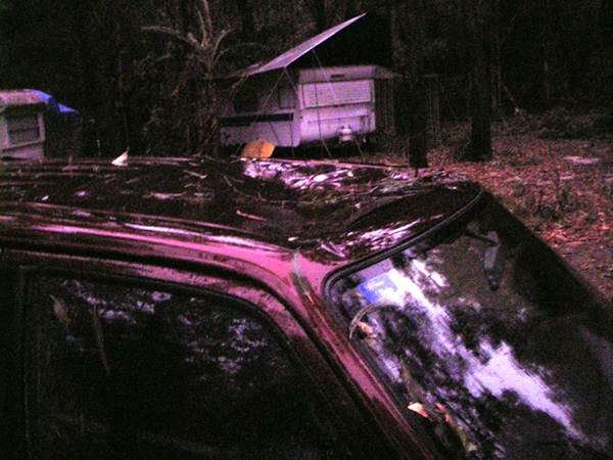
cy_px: 230
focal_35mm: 38
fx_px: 673
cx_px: 306
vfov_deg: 37.7
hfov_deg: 49.0
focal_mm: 6.3
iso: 200
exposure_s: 1/4
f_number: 3.3
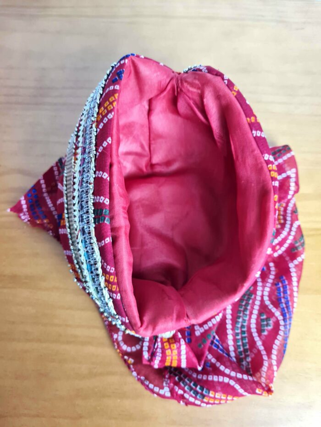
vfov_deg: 67.3
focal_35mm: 26
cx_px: 160
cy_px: 214
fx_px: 321
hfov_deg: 53.1
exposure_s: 1/40
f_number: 1.8
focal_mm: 5.4
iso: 200
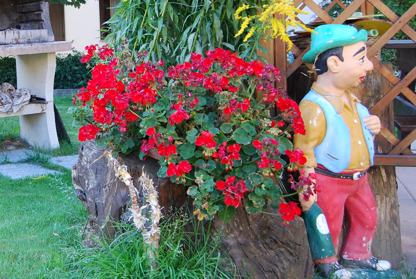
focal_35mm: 53
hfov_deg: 35.6
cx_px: 54
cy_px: 62
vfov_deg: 25.2
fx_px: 613
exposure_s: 1/60
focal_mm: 18
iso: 200
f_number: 5
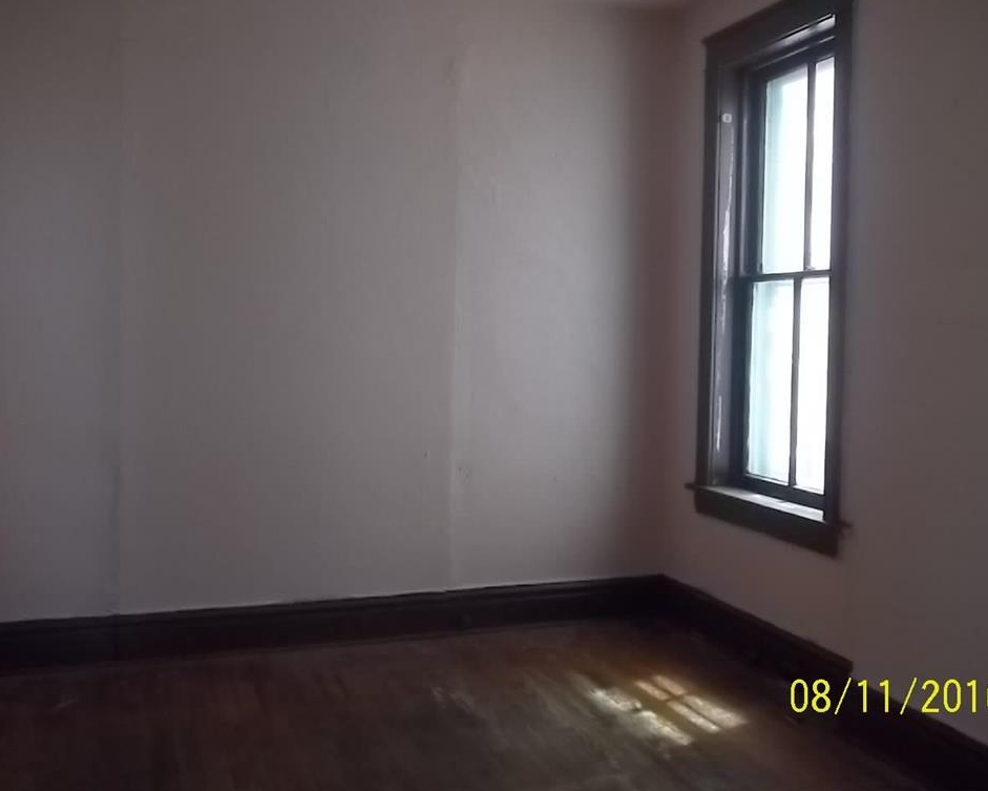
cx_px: 523
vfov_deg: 43.4
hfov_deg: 52.8
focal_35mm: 34
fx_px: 994
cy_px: 392
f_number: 2.9
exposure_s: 1/30
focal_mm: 5.7
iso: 250
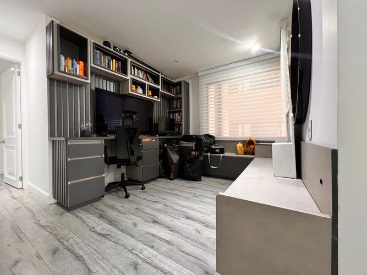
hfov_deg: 106.2
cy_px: 138
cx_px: 184
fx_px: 138
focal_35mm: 13
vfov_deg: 89.9
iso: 400
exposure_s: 1/60
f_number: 1.8
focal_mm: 1.57
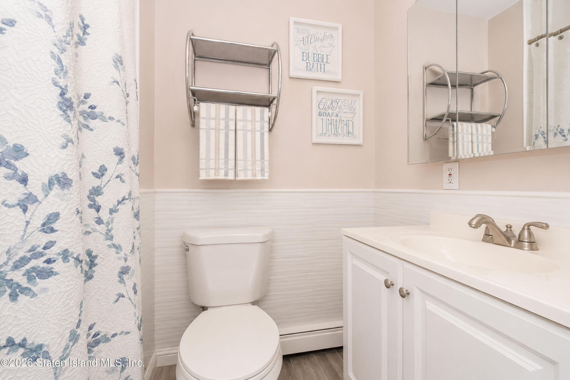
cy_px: 190
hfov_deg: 100.4
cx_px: 285
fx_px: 237
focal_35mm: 15
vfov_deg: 77.3
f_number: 10
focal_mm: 10
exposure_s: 1/250
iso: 2000
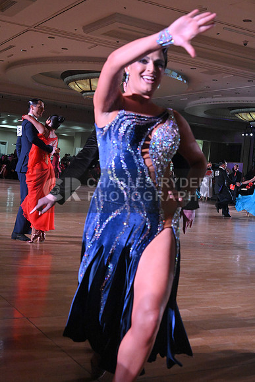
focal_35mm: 48
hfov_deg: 28.1
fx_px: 510
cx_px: 128
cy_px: 191
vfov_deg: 41.1
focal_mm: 48
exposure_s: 1/400
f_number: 6.3
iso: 6400
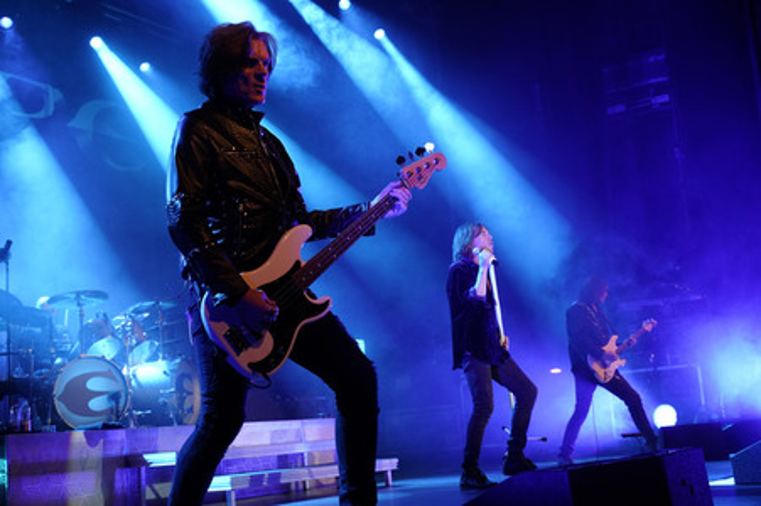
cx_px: 380
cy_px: 253
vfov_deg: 28.6
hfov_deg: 41.9
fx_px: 993
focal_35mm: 47
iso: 2500
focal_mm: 47
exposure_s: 1/320
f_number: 5.6
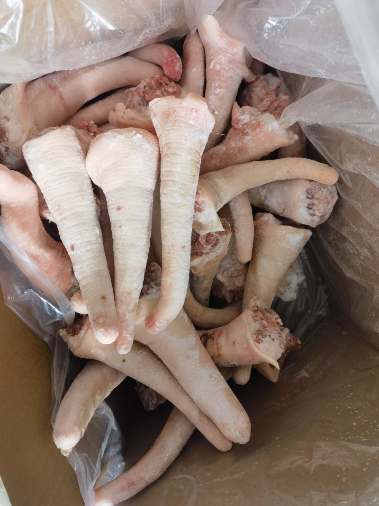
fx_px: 394
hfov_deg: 51.3
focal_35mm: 27
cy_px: 253
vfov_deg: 65.3
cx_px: 190
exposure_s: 1/50
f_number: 1.9
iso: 250
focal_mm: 6.67
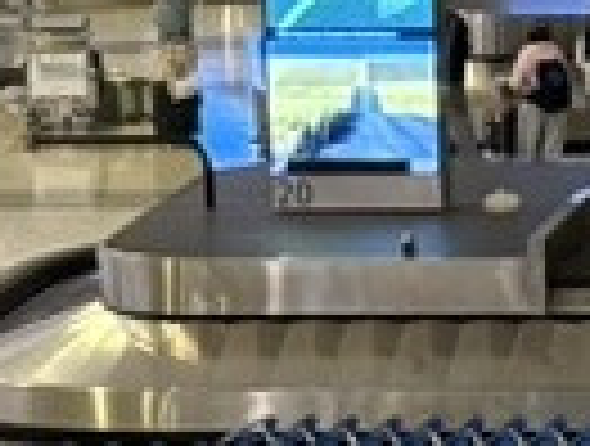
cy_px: 338
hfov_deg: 4.7
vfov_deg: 3.7
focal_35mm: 405
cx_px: 1684
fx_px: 6922
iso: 160
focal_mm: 5.96
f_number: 1.6
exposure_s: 1/40
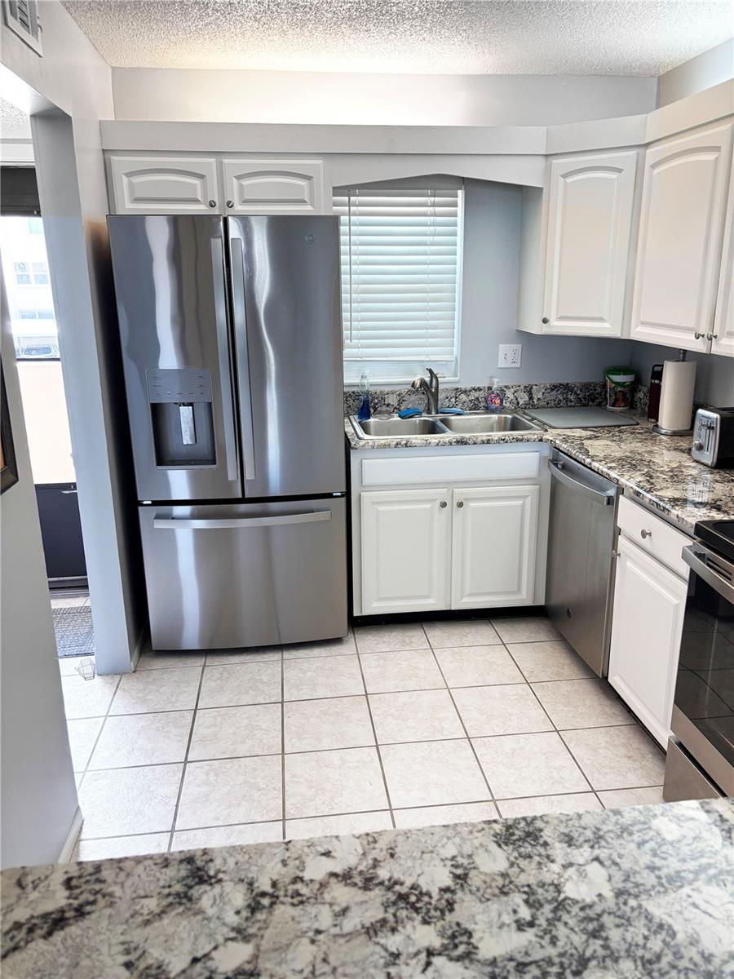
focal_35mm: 26
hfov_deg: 53.1
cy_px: 490
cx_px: 367
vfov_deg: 67.3
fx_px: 735
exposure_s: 1/120
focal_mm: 5.96
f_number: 1.6
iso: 100
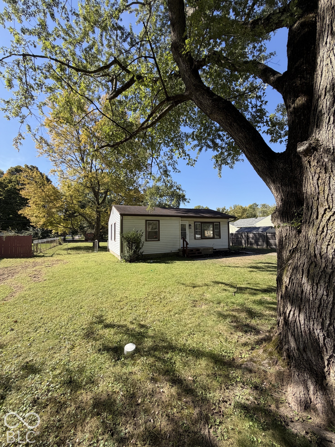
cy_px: 224
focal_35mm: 14
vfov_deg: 102.1
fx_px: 181
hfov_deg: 85.7
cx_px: 168
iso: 40
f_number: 2.2
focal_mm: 2.22
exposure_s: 1/625
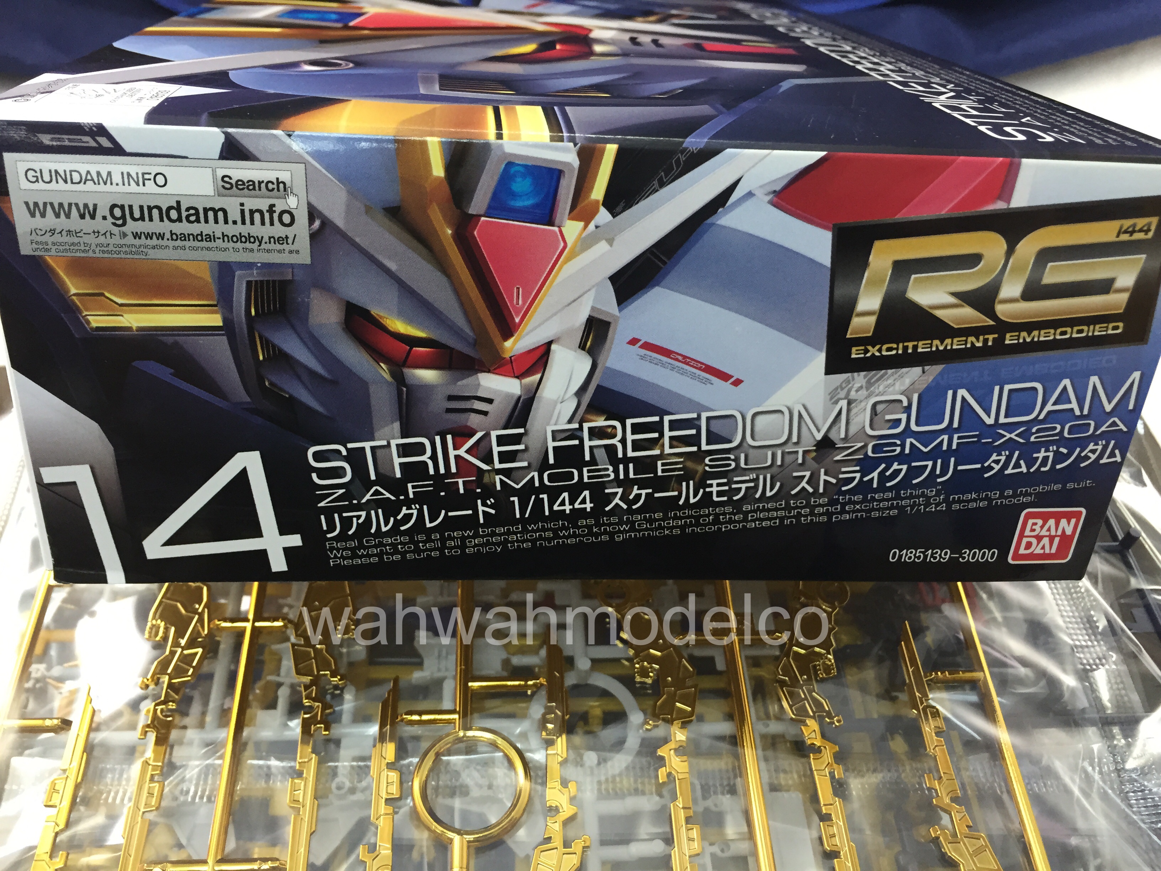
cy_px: 436
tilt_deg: -49.6
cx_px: 580
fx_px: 973
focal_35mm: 29
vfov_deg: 48.2
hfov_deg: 61.7
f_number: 2.2
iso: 64
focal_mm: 4.15
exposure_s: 1/33
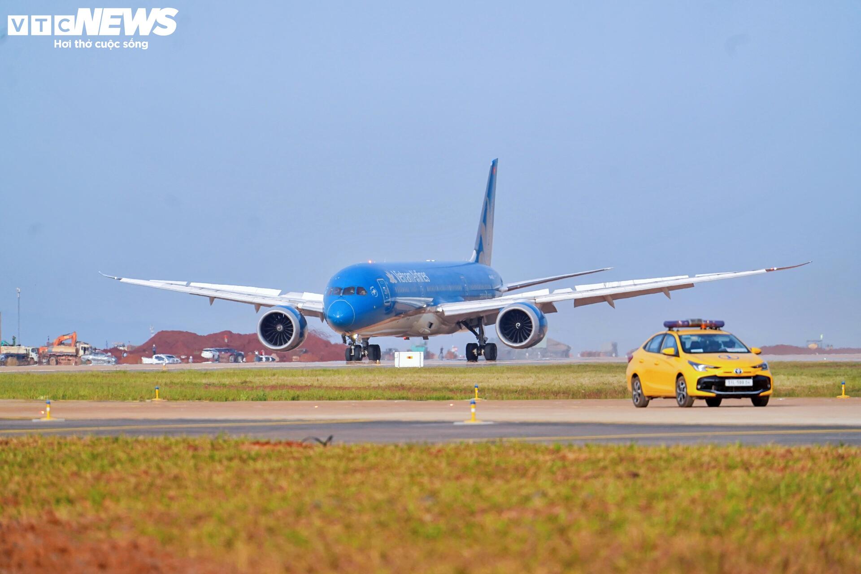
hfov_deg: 5.2
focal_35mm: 400
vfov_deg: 3.4
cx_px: 430
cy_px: 287
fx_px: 9566
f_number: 5.6
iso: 1000
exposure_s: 1/3200
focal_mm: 400
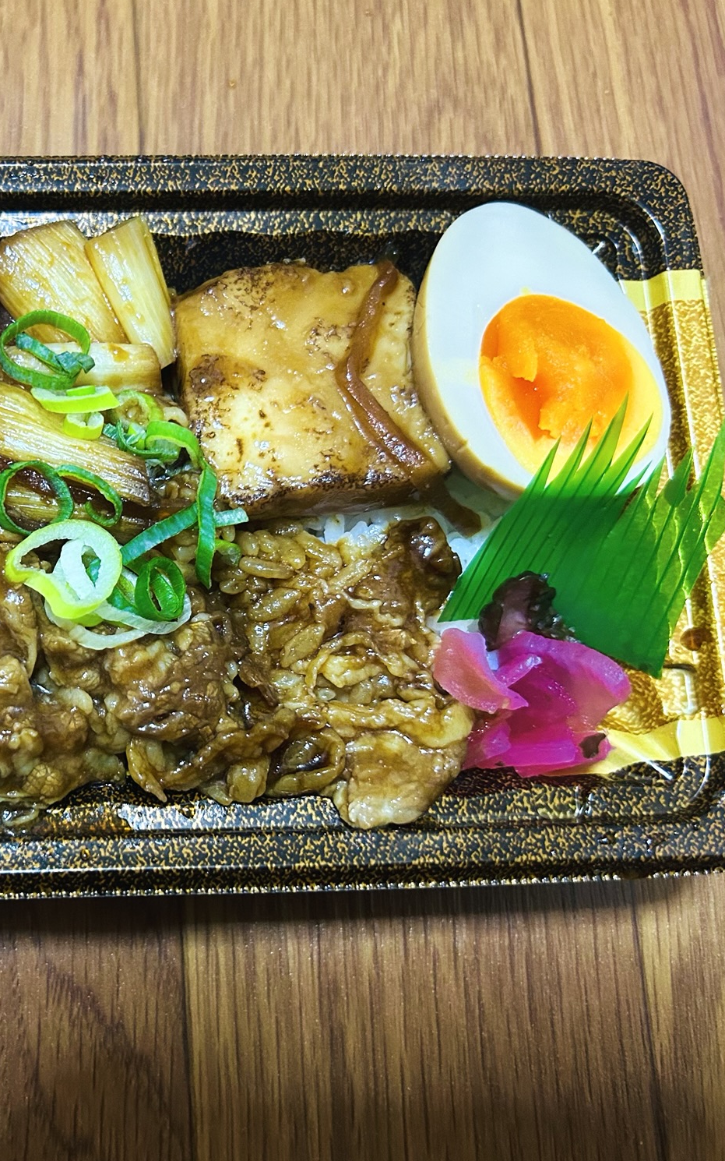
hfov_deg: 32.6
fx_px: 1170
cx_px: 64
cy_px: 580
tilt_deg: -76.9
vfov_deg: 52.8
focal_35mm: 37
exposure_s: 1/33
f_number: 1.5
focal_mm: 5.7
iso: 400
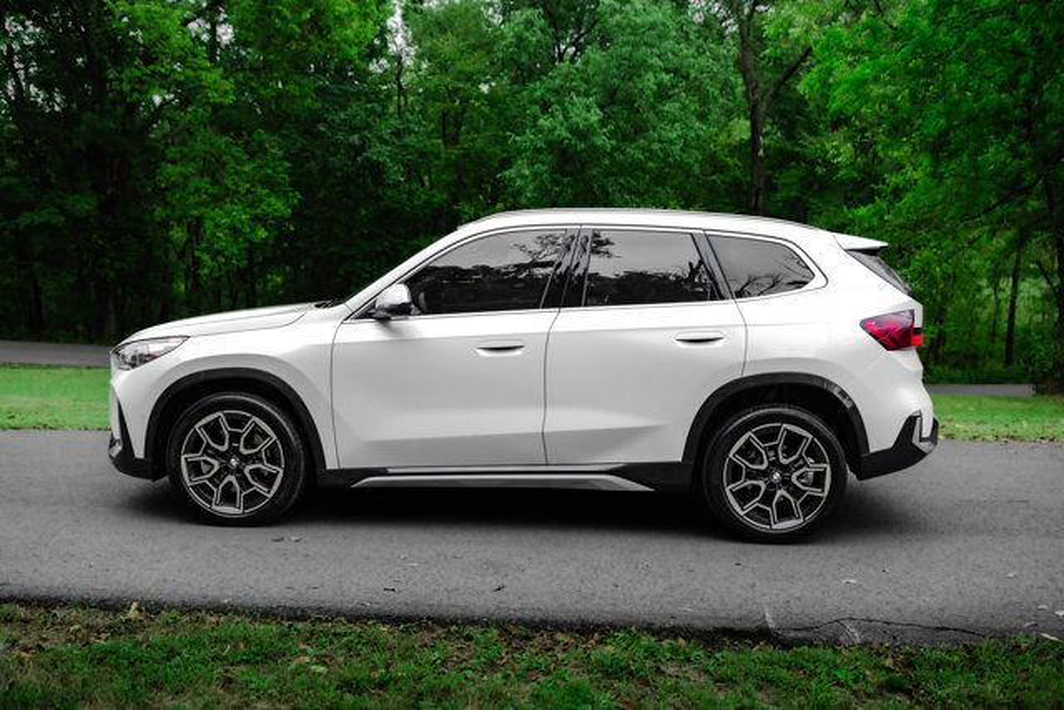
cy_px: 355
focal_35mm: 34
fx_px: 1005
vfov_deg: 38.9
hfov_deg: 55.8
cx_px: 532
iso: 400
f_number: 4
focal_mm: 34
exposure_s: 1/500
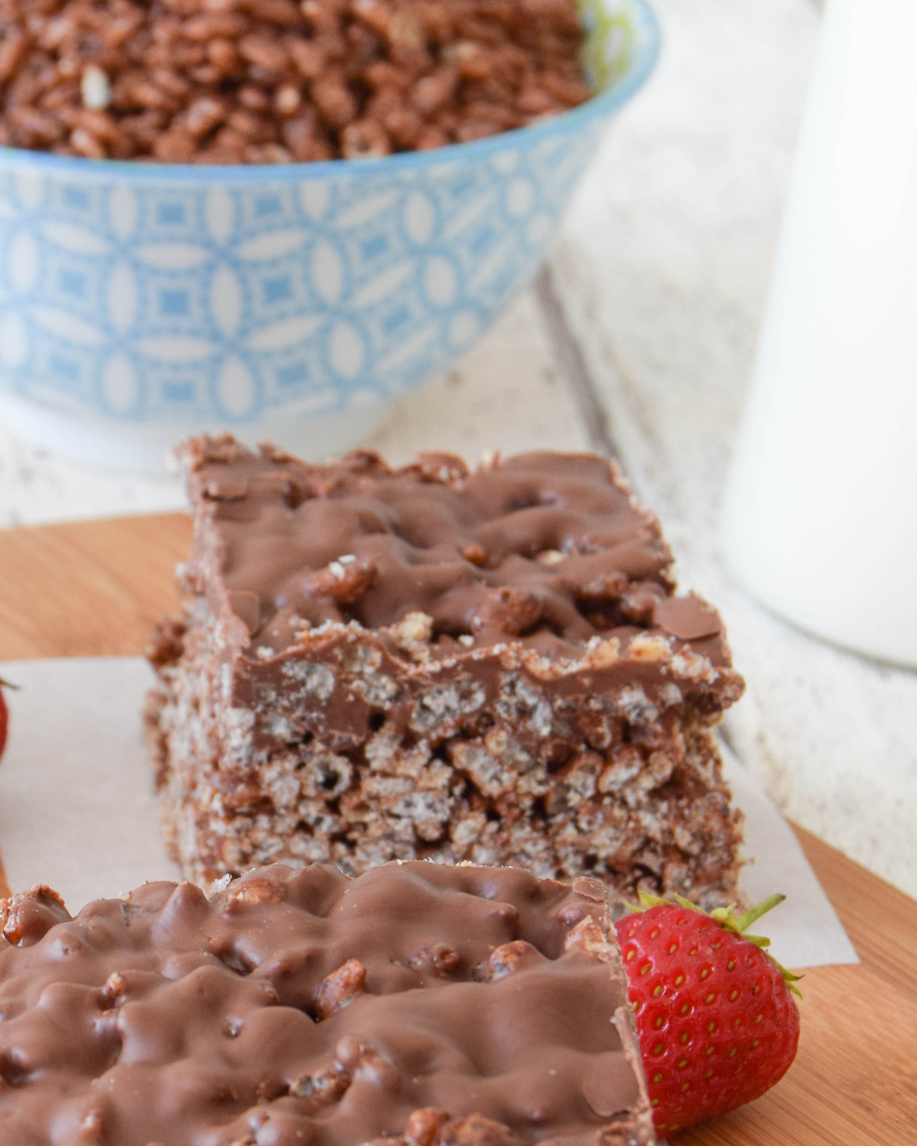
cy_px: 867
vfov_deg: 14.3
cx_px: 310
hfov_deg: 11.5
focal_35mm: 134
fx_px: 4546
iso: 400
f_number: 8
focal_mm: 46
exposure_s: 1/250
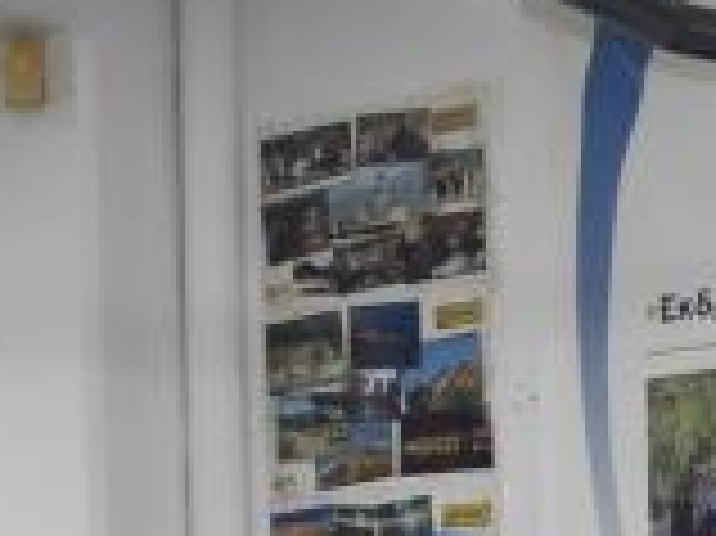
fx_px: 3452
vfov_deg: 8.3
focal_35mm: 167
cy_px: 1146
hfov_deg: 11.4
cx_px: 1049
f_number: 3.5
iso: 800
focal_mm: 18
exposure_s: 1/200
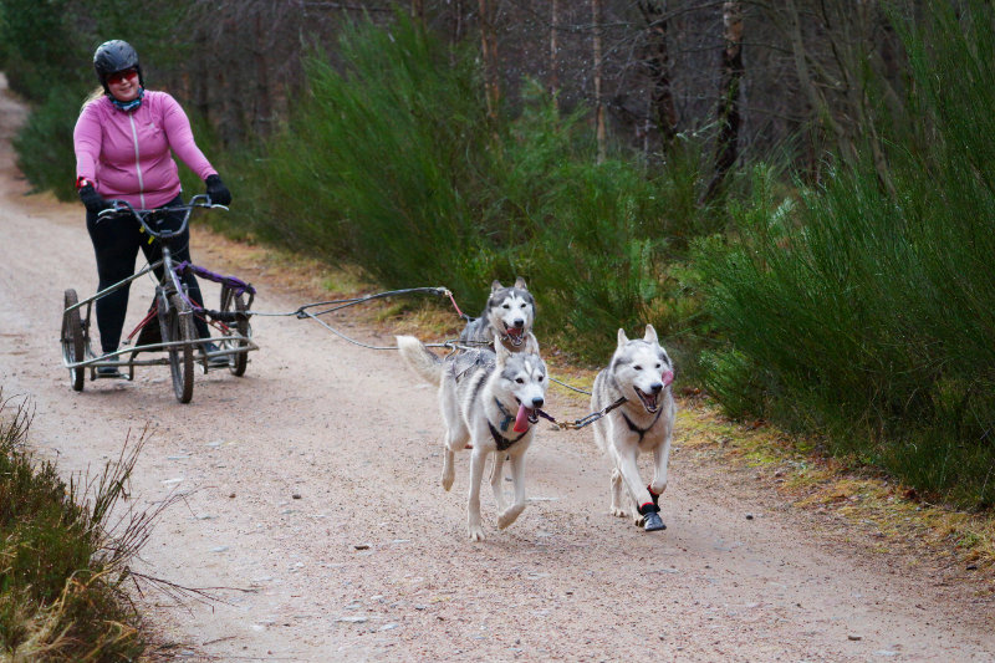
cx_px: 498
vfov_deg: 13.0
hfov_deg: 19.5
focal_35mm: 105
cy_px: 332
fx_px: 2901
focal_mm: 70
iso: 2000
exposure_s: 1/2000
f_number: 4.5
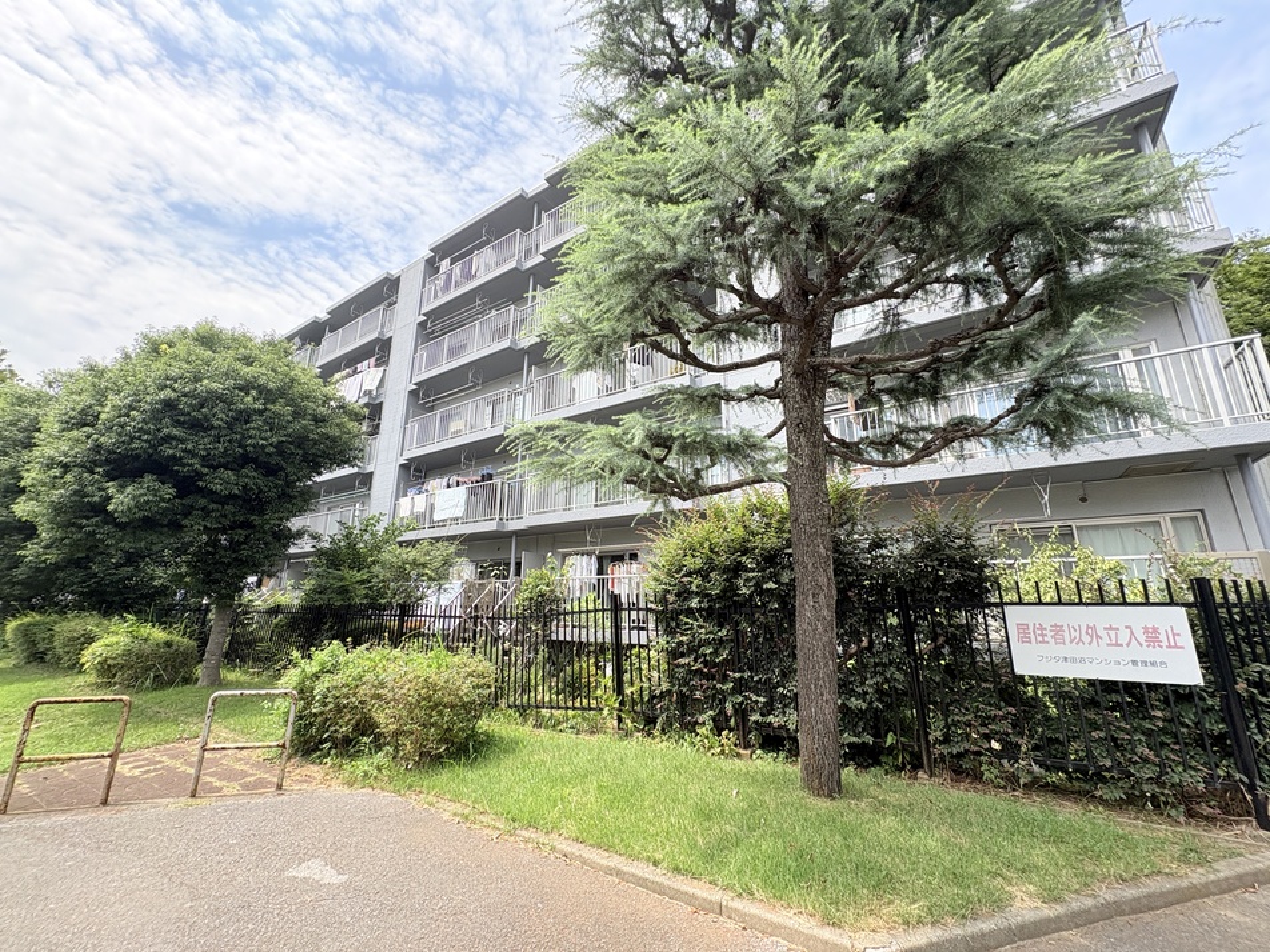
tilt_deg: +17.0
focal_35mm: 14
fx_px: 514
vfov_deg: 85.7
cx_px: 635
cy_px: 476
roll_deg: +0.8
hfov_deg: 102.1
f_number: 2.2
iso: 40
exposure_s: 1/508
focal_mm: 2.22
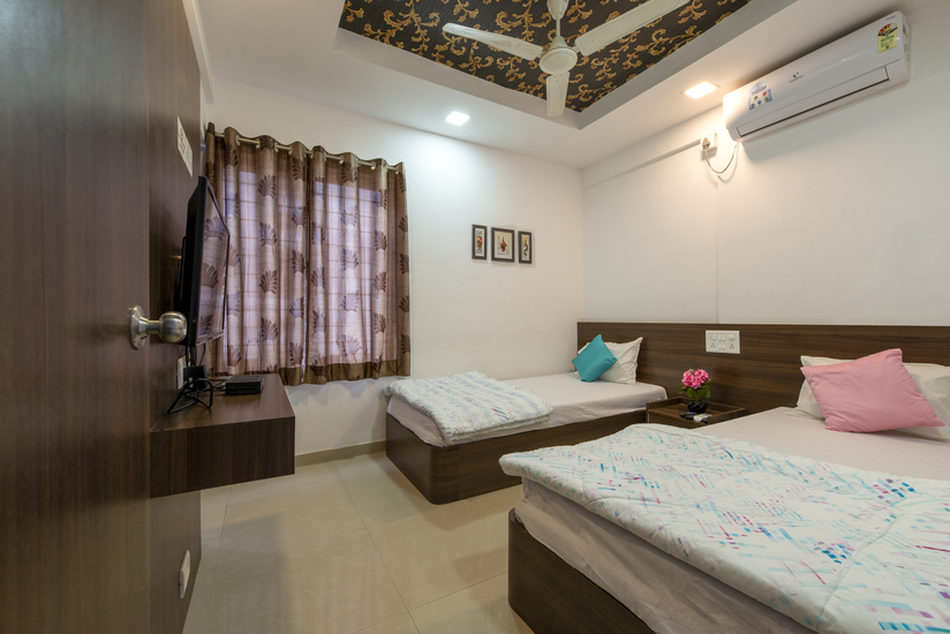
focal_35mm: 14
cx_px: 475
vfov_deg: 81.3
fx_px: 370
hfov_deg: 104.2
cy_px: 317
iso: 400
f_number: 11
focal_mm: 14
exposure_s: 1/5
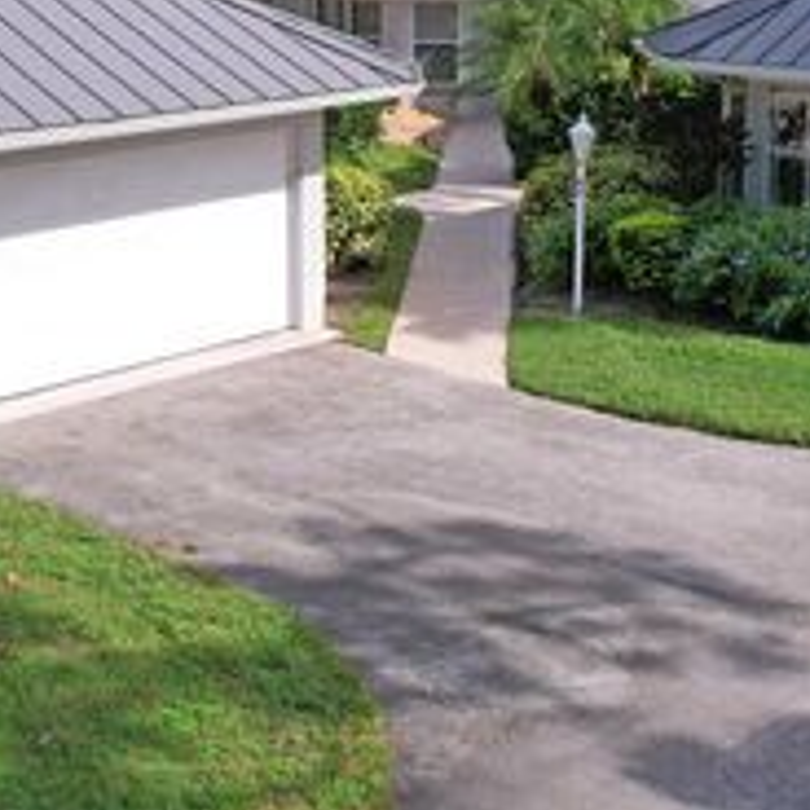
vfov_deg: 25.6
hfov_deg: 26.5
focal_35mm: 65
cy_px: 64
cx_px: 409
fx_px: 1721
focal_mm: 8.38
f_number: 2.8
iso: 100
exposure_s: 1/2000
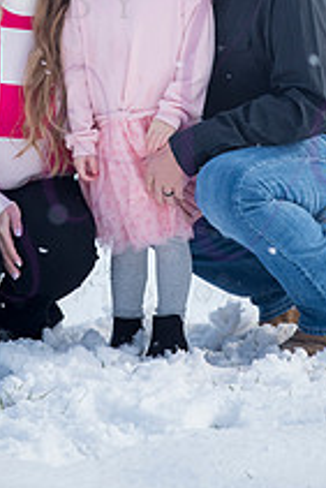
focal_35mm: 288
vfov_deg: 7.1
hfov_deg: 4.8
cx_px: 134
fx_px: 3905
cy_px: -2
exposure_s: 1/800
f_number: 9
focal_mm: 135
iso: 640
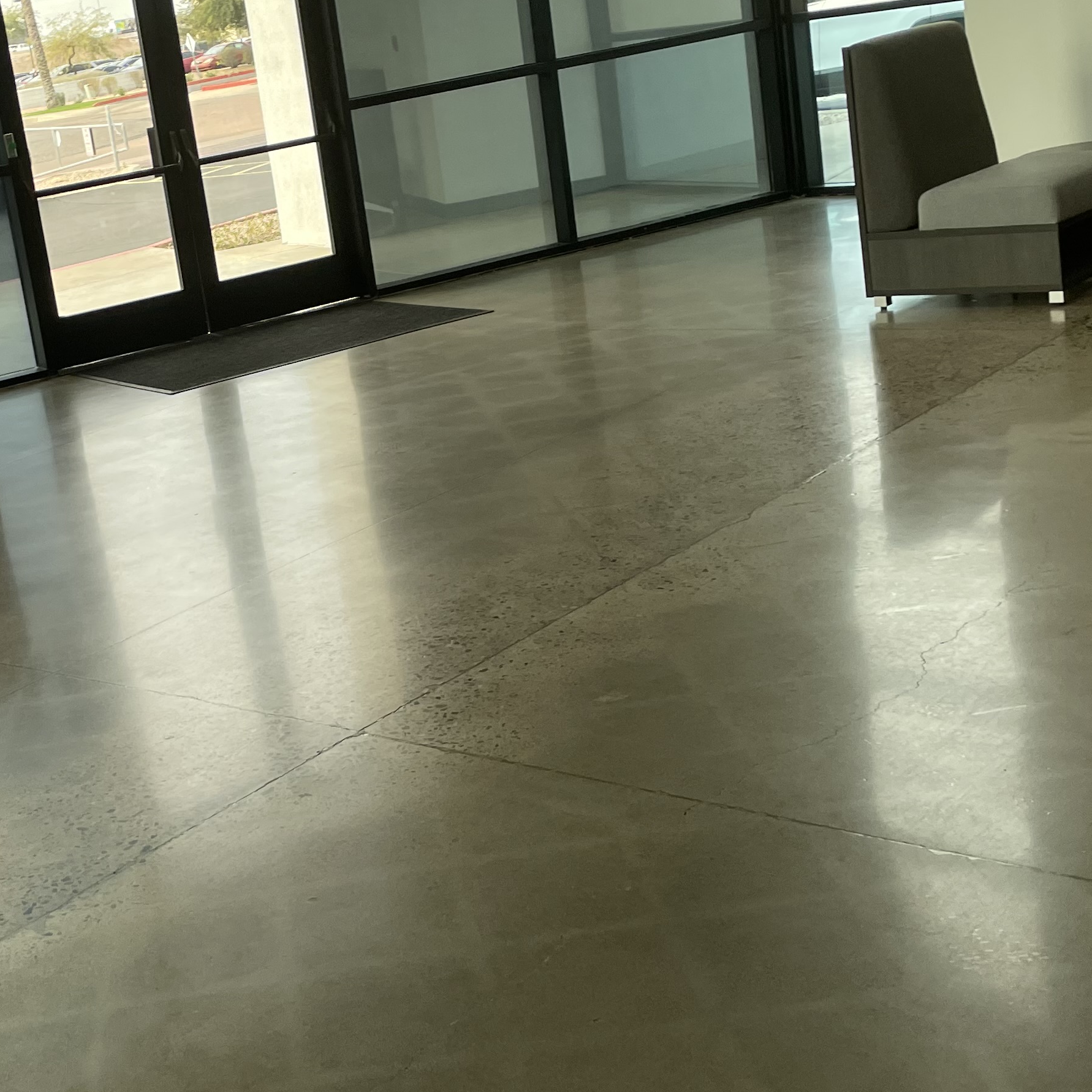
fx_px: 1856
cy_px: 410
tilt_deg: -9.6
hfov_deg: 31.9
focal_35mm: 52
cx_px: 224
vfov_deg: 32.6
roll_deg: +9.0
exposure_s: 1/120
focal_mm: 4.2
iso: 80
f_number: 1.6
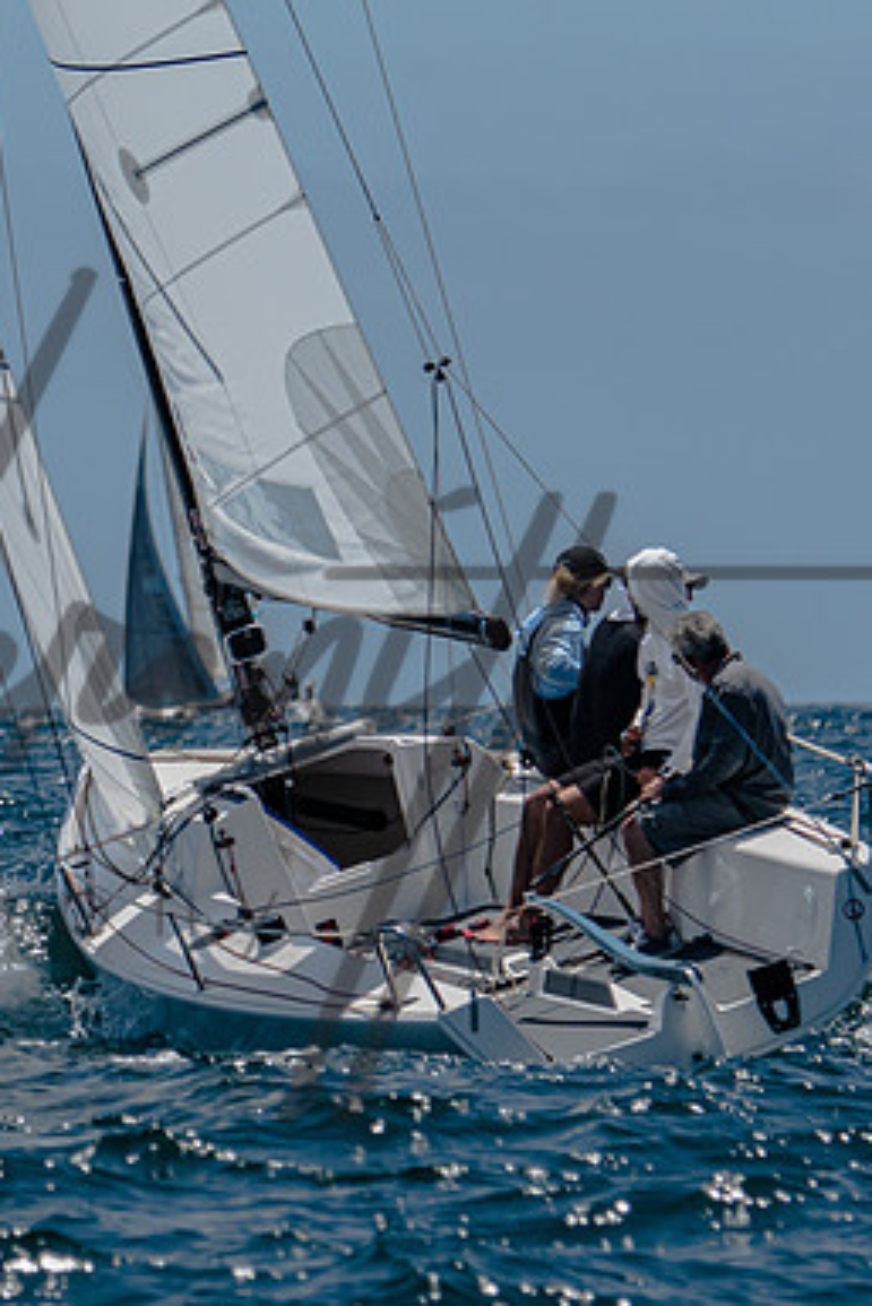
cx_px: -139
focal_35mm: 639
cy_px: 809
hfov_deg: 2.2
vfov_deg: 3.2
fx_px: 23194
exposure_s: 1/2000
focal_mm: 220
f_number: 5.3
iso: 200
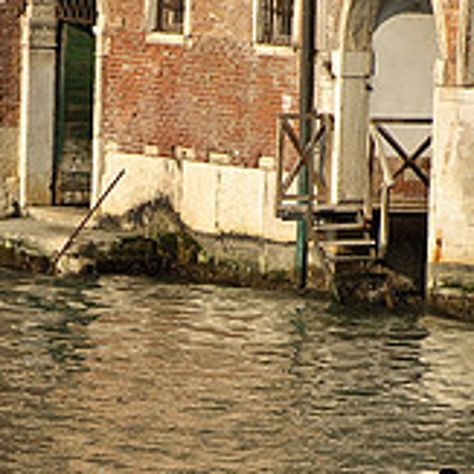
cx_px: 84
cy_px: 491
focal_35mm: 904
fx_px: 14005
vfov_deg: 1.9
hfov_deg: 1.9
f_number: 5.6
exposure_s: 1/3200
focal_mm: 300
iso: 640
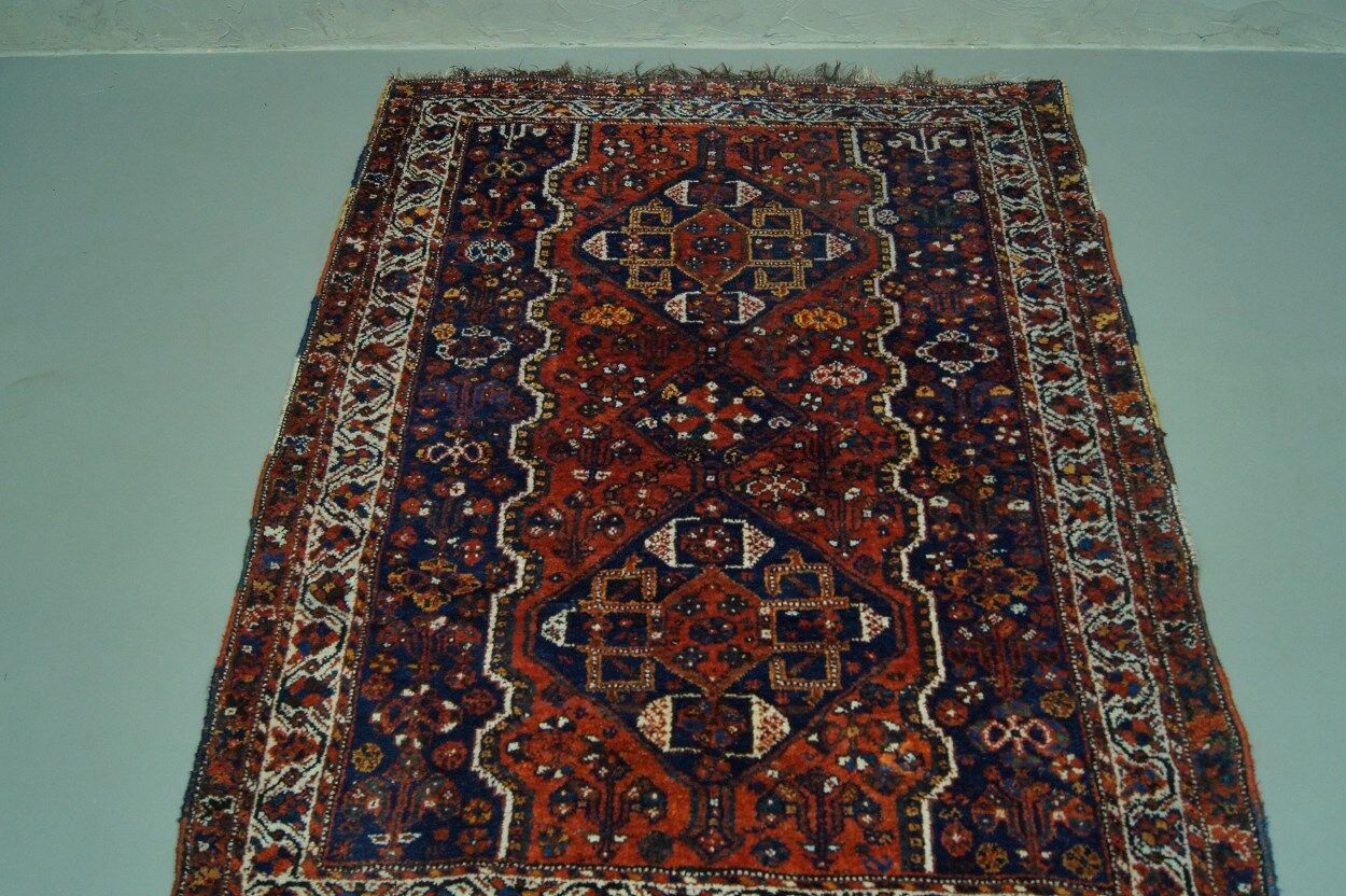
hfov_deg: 57.2
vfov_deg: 39.9
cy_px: 448
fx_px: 1233
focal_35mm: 33
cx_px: 673
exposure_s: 1/15
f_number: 8
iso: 800
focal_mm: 22
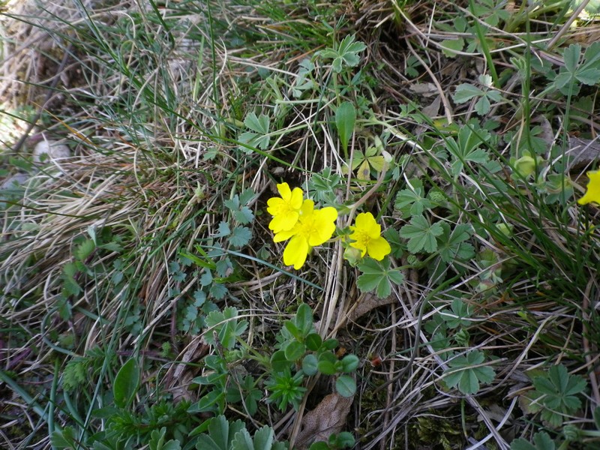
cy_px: 225
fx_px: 485
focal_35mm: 28
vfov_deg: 49.7
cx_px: 300
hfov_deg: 63.4
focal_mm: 5.05
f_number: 3.5
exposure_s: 1/100
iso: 100
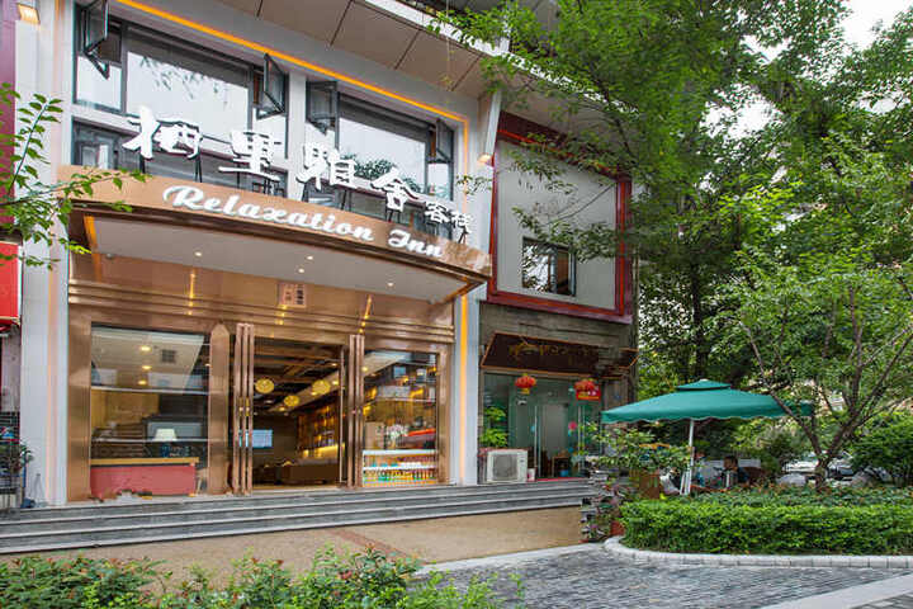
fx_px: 482
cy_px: 304
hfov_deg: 86.9
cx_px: 456
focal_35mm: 19
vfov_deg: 64.6
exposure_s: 1/15
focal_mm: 19
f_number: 14
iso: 160
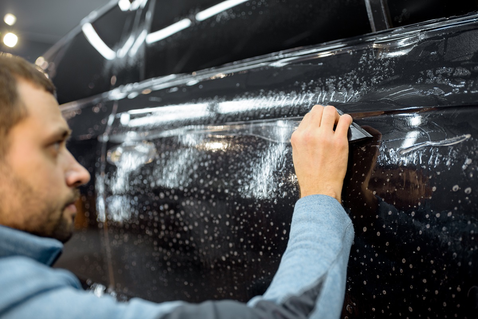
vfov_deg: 37.9
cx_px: 239
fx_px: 465
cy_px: 160
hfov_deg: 54.4
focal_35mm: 35
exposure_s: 1/200
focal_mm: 35
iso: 500
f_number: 2.2
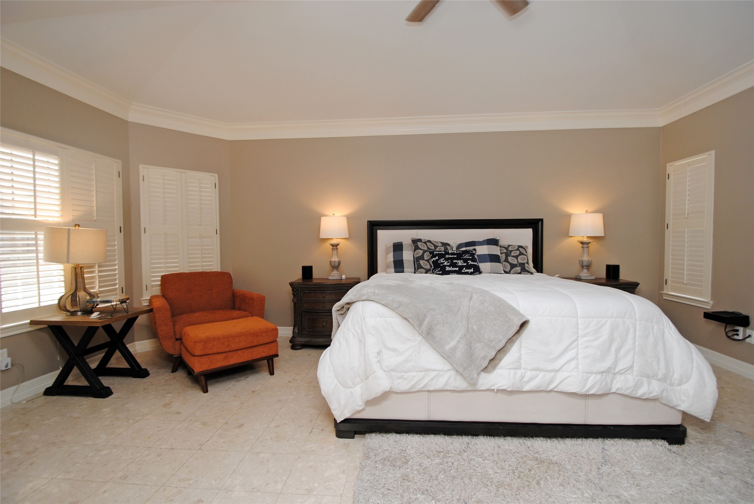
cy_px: 252
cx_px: 377
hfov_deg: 100.3
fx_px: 314
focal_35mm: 15
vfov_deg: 77.5
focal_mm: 10
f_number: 4
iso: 200
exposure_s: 1/60
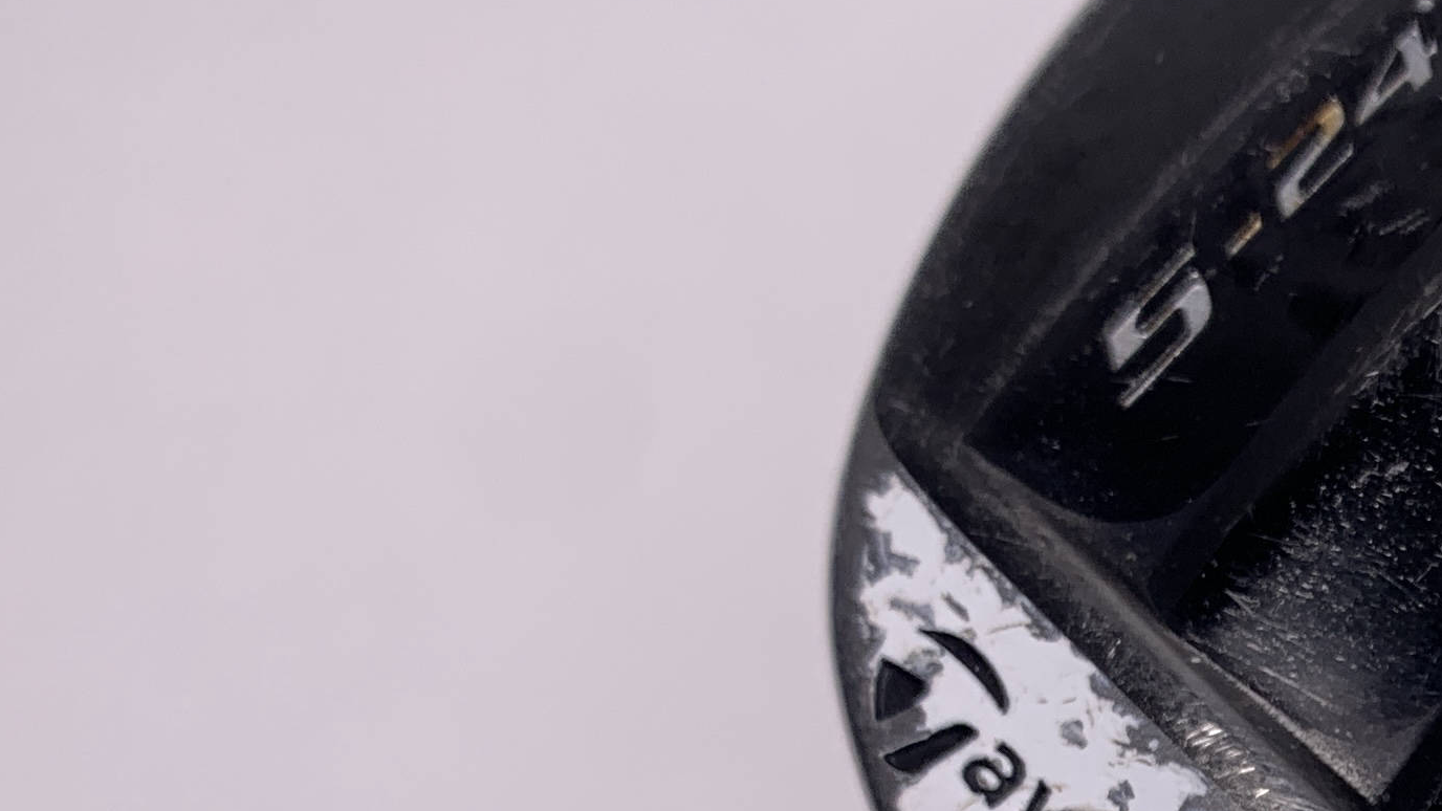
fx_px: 3174
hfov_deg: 23.2
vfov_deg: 14.1
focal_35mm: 83
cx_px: 1784
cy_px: 1015
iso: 25
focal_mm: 4.25
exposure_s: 1/239
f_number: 1.8
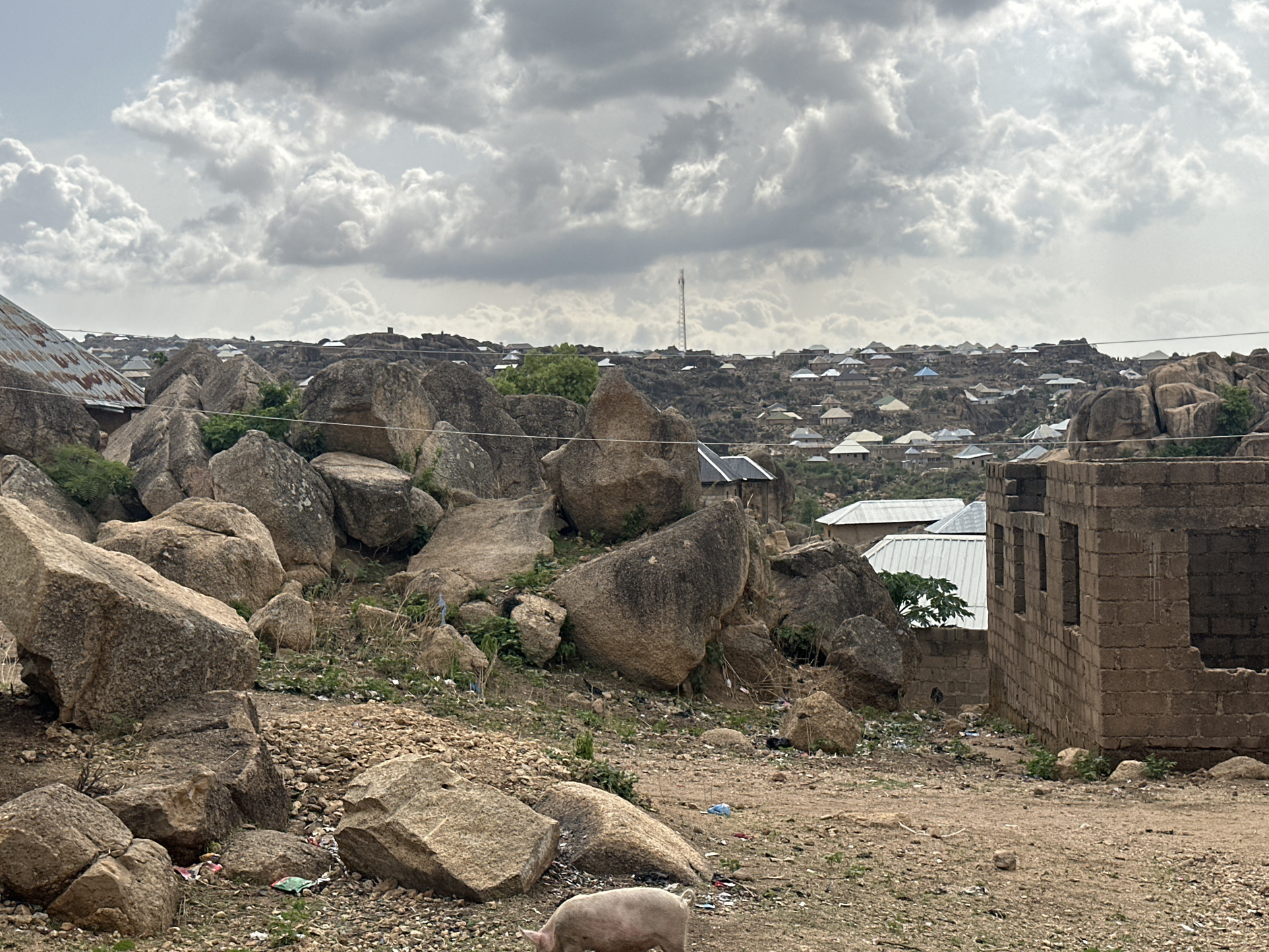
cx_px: 602
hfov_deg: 37.5
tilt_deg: -1.7
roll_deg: +0.9
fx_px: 1870
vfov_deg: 28.6
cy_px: 471
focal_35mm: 51
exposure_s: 1/6211
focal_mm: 6.86
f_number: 1.78
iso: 64
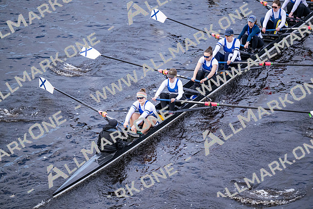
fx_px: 1739
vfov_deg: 6.9
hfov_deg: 10.3
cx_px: 156
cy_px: 104
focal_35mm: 200
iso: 1800
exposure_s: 1/2000
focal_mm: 200
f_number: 2.8
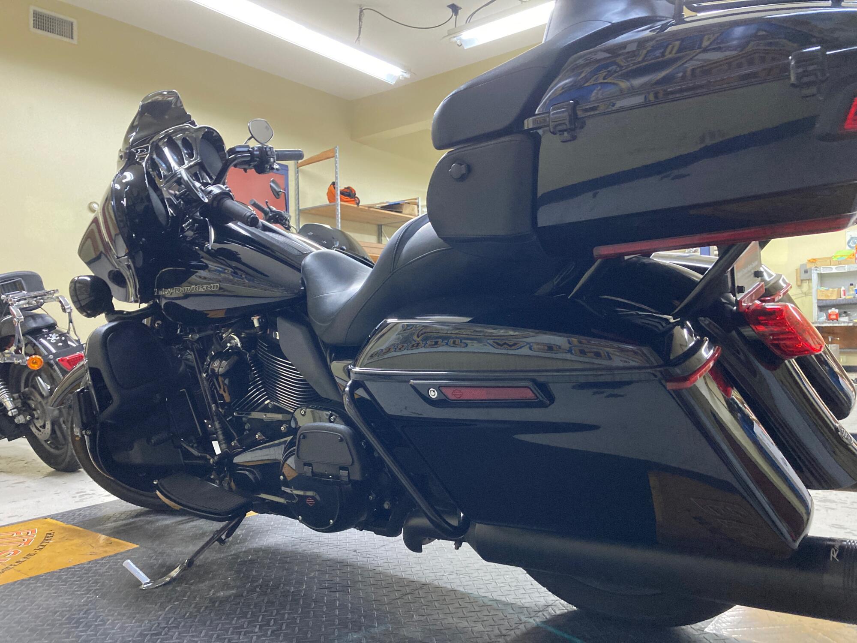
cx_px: 428
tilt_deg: +0.1
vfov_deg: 49.7
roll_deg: +2.3
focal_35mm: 28
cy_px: 322
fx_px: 693
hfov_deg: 63.4
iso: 400
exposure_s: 1/30
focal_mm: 3.99
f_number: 1.8
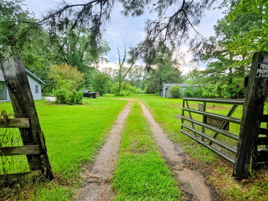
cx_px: 134
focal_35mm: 23
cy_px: 100
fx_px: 178
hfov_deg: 73.9
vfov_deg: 58.9
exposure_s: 1/657
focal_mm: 5.4
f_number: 1.8
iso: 80
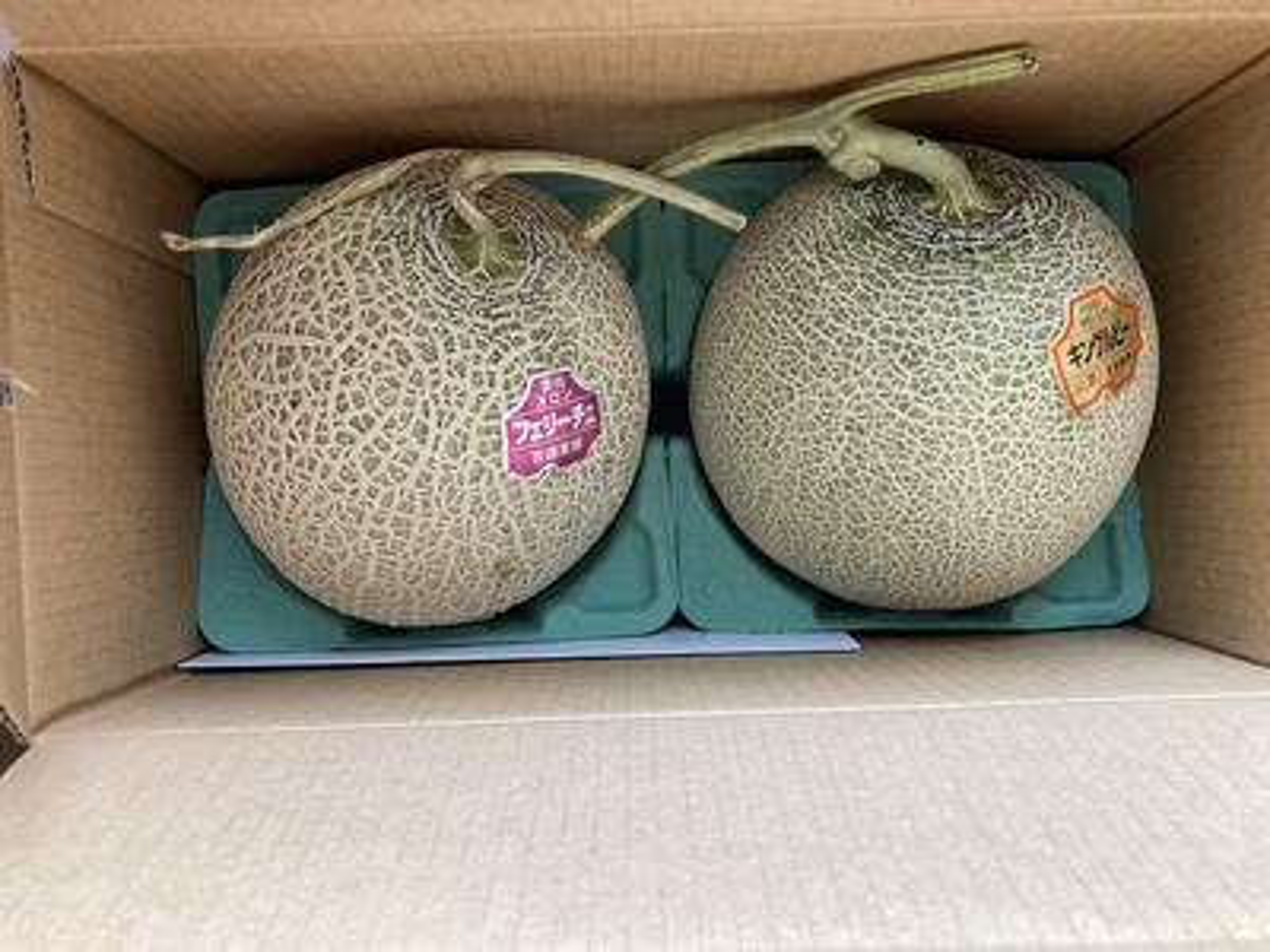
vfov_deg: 49.7
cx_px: 635
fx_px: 1027
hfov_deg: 63.4
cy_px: 476
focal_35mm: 28
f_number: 1.8
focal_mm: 3.99
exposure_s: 1/60
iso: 200
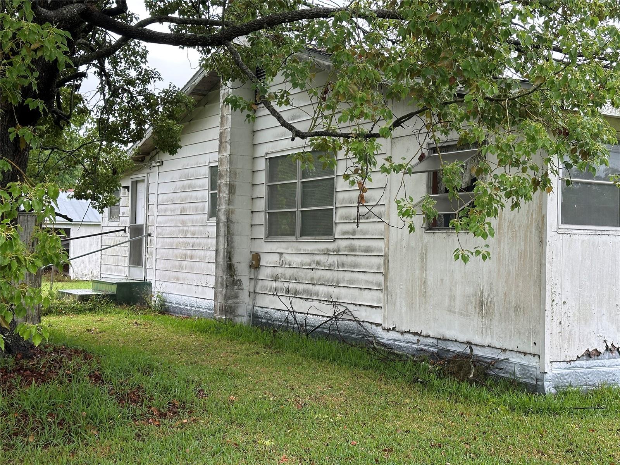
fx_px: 860
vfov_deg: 30.3
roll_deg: -1.4
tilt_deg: +0.6
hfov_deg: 39.7
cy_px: 232
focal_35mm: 48
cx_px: 310
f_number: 1.78
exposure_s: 1/321
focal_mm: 6.86
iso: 64
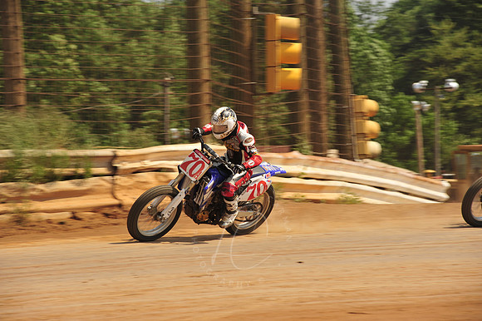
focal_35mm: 200
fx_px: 2676
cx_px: 241
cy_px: 160
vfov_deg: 6.9
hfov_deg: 10.3
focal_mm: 200
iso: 200
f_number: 10
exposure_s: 1/400
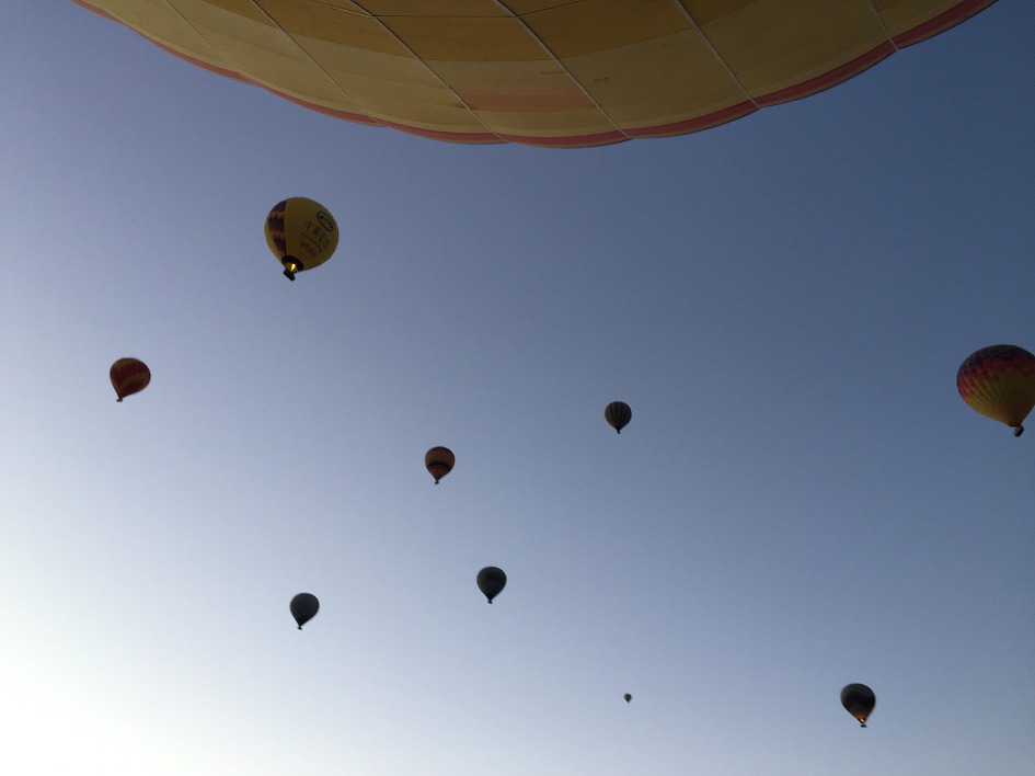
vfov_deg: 48.2
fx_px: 867
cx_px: 518
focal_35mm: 29
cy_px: 388
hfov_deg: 61.7
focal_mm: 4.15
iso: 40
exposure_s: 1/50
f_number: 2.2
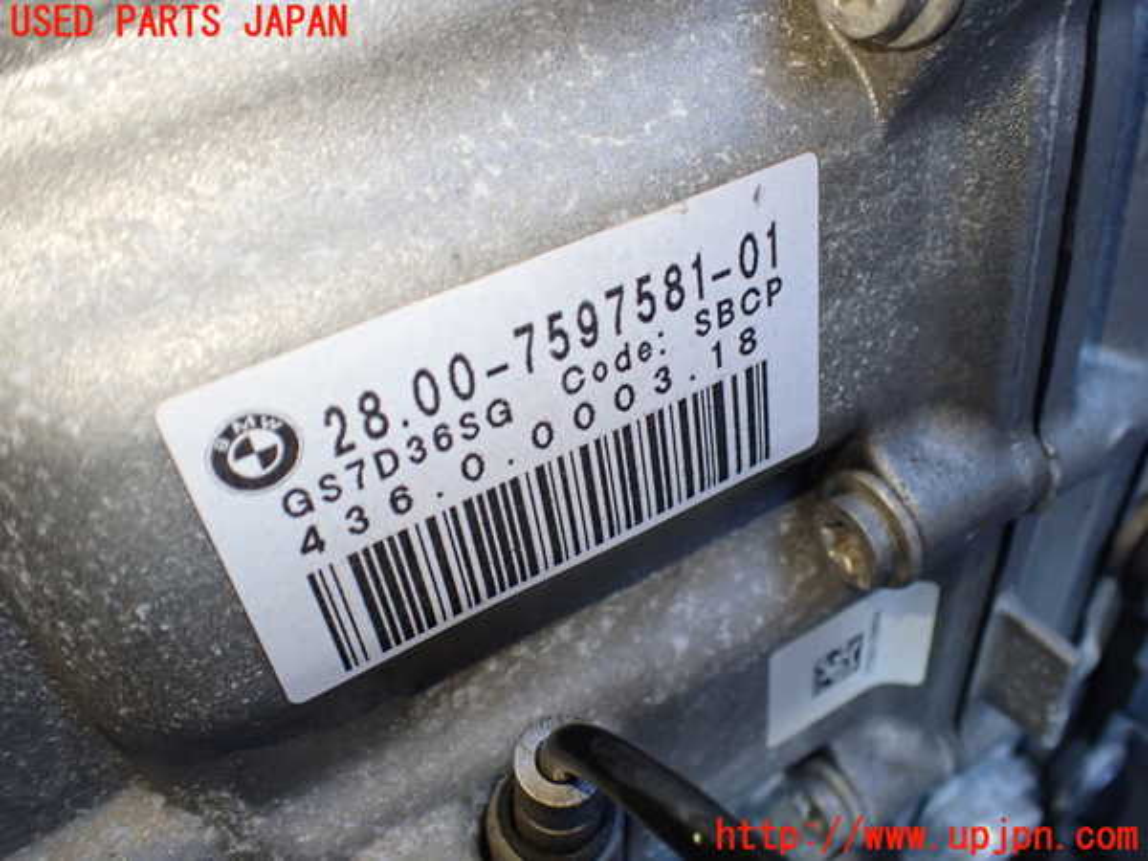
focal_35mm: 30
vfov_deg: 46.8
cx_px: 574
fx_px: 995
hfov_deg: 60.0
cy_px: 430
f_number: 2.3
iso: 320
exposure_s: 1/125
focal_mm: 5.4
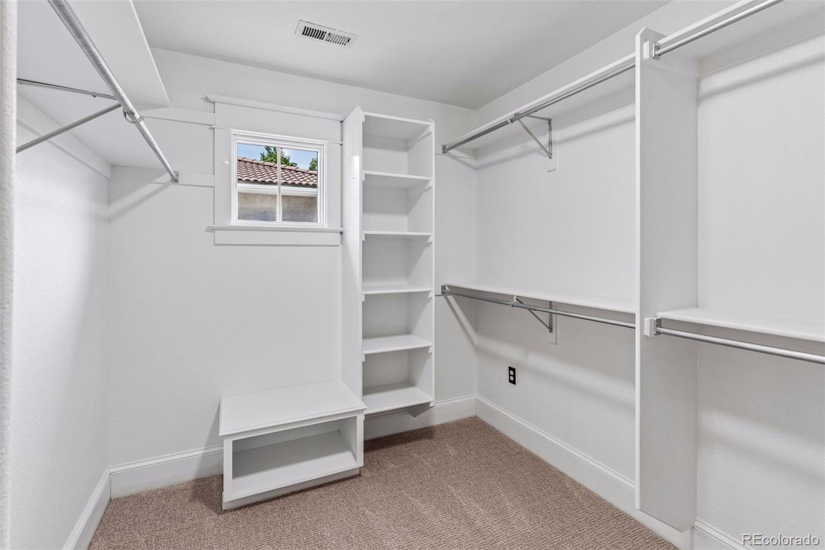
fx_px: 389
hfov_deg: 93.3
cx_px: 412
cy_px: 275
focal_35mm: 17
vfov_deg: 70.4
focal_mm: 17
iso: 400
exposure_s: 1/8
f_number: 9
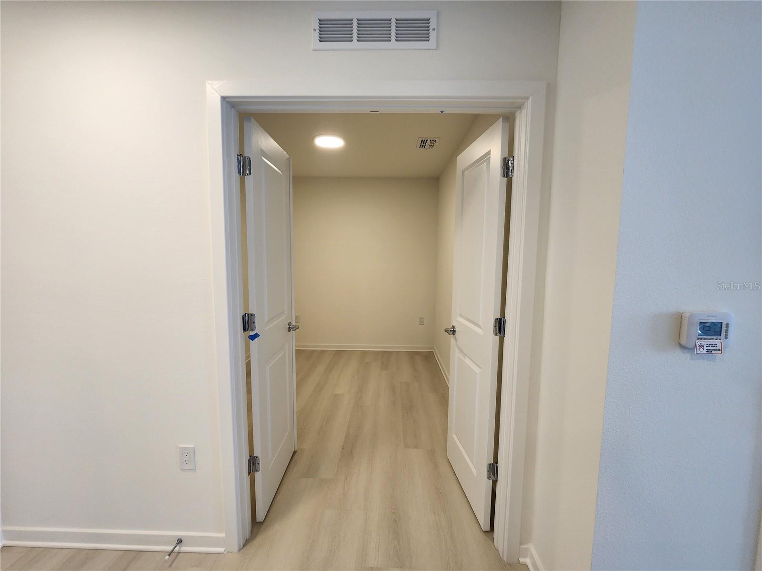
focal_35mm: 13
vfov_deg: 89.9
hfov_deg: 106.2
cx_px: 381
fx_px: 286
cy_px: 286
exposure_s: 1/60
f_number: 2.2
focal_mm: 2.2
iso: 125
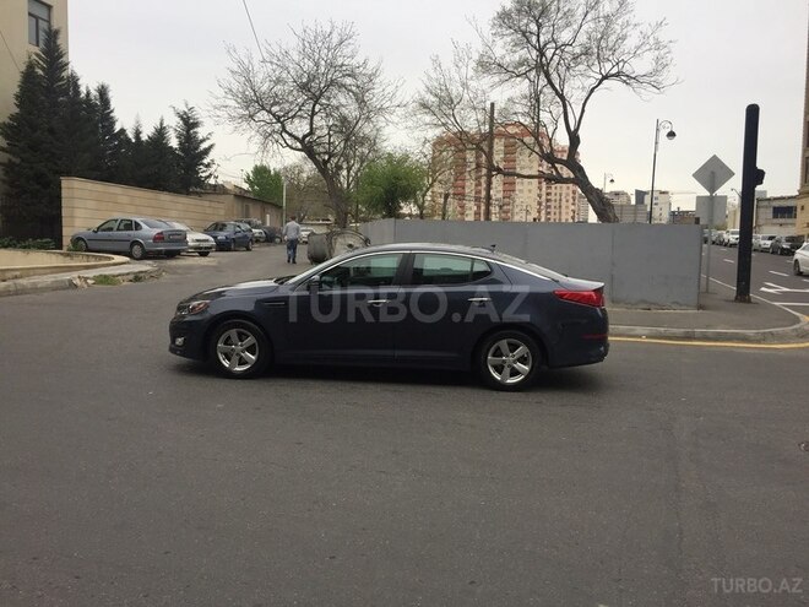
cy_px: 304
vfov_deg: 48.2
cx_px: 404
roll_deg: -1.7
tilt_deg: -3.7
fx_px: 678
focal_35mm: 29
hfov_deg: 61.7
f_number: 2.2
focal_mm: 4.15
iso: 32
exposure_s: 1/258
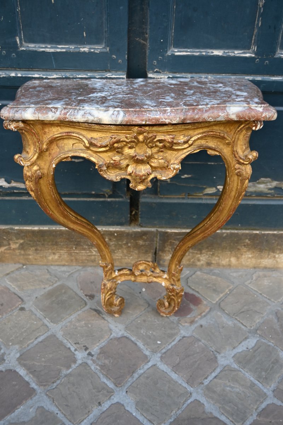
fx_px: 433
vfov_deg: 52.2
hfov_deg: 36.2
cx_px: 142
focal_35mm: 37
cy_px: 212
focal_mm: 24.5
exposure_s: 1/250
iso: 250
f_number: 4
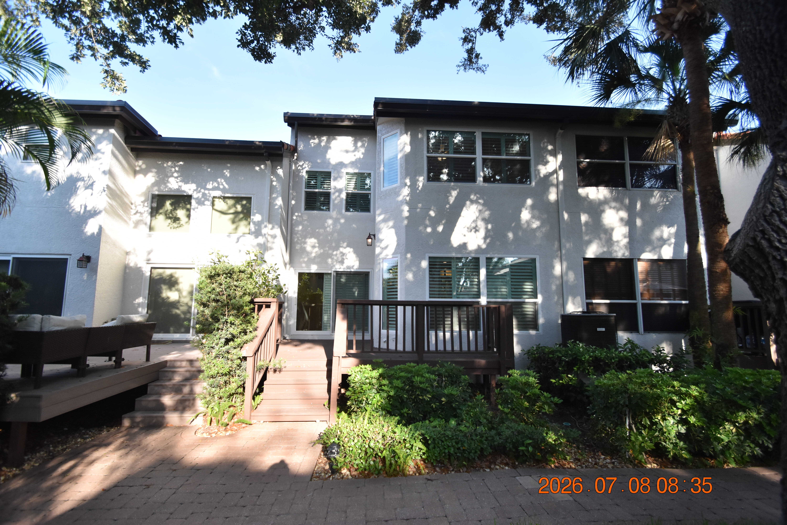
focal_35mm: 15
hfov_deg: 100.4
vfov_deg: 77.3
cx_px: 394
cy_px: 262
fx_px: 328
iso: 800
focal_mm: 10
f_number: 3.5
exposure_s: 1/1500
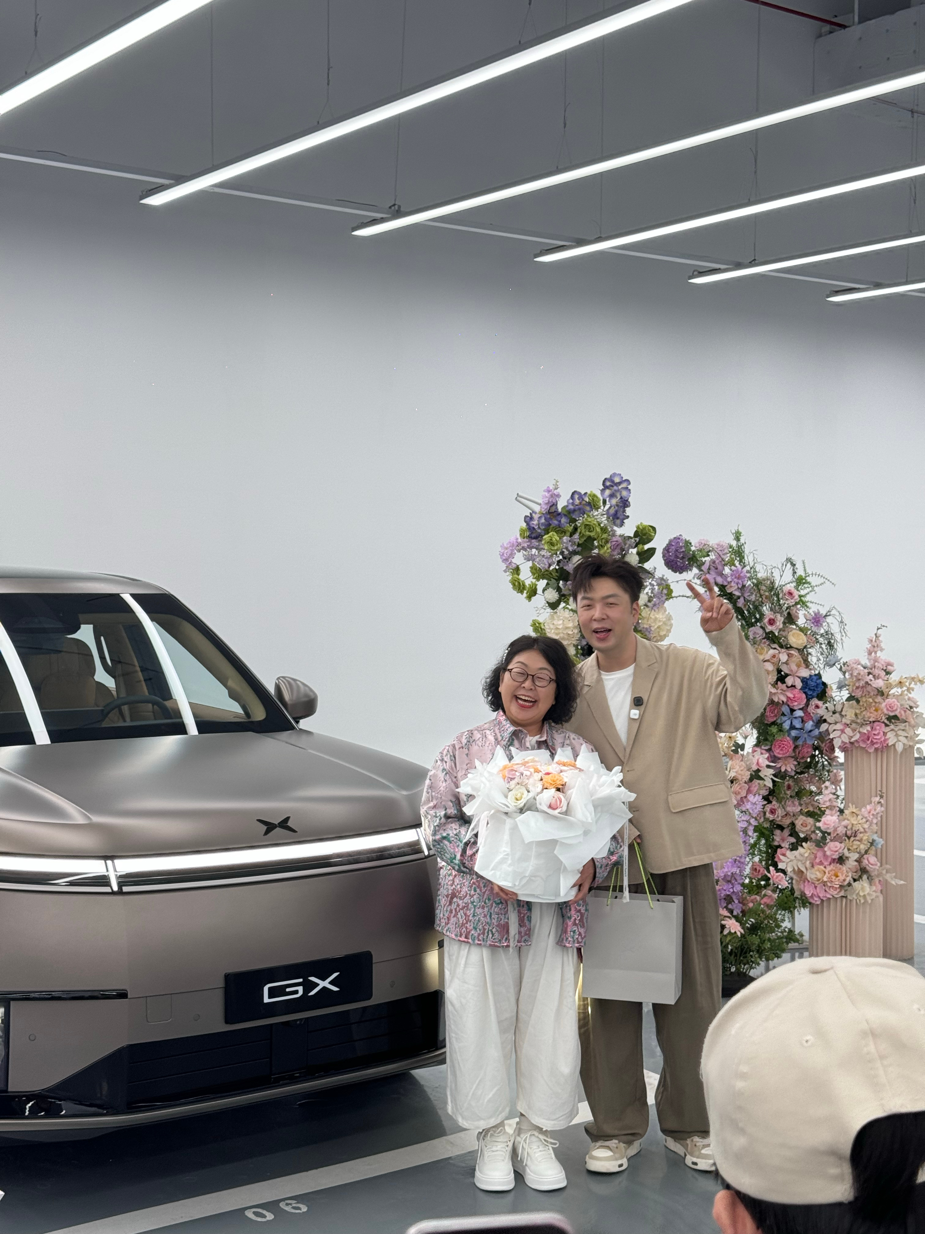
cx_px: 462
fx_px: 1710
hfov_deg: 30.3
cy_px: 617
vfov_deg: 39.7
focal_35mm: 48
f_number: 1.78
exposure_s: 1/100
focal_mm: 6.86
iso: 64
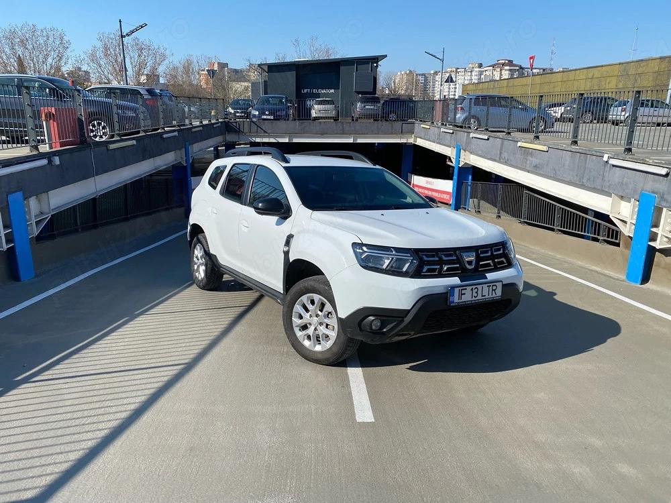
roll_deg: -1.2
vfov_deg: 53.1
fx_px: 504
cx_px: 336
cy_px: 252
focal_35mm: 26
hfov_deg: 67.3
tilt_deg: -15.8
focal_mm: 4.25
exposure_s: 1/3205
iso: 32
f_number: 1.8
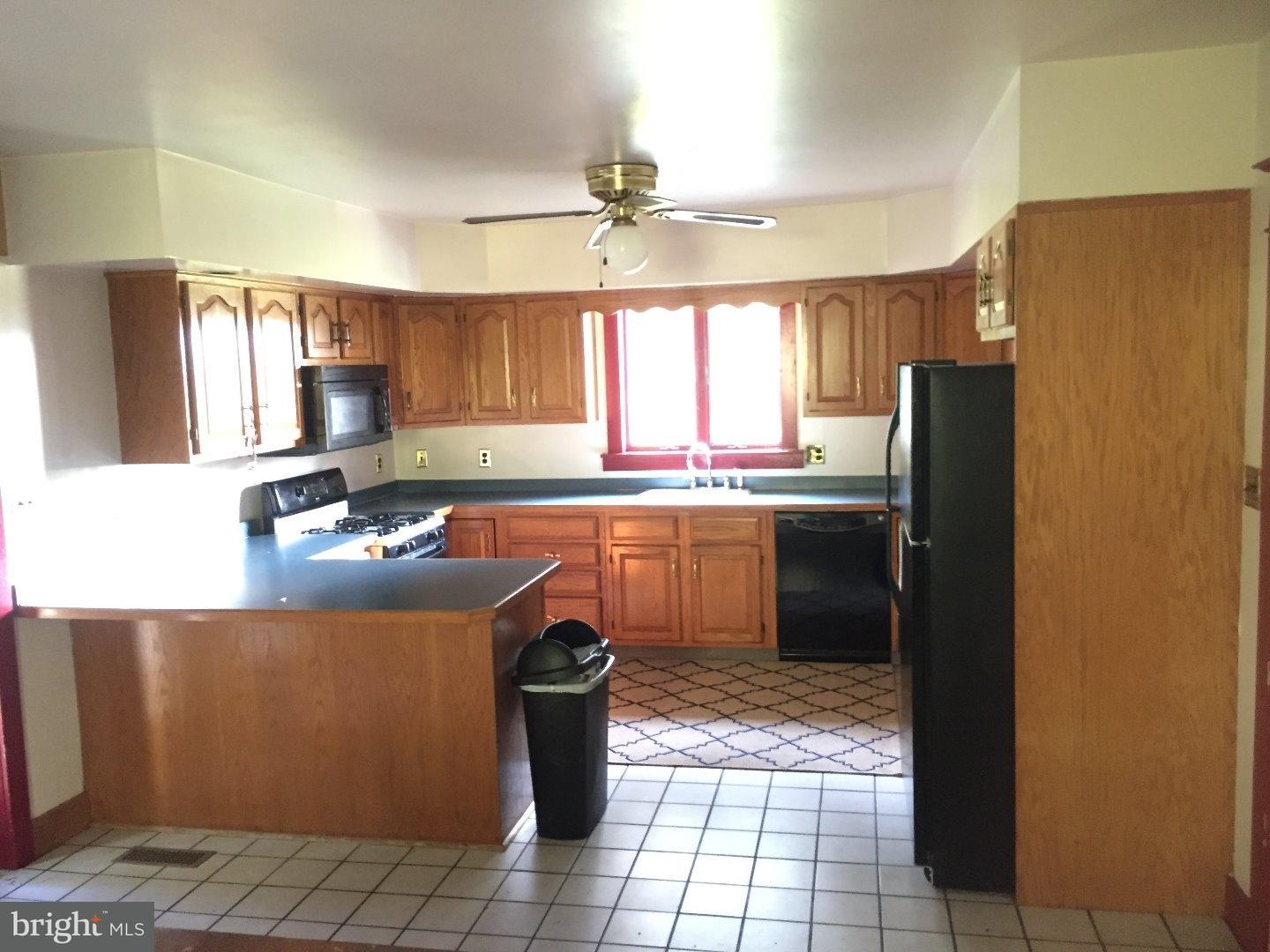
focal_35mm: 29
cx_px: 635
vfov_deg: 48.2
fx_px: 1064
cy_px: 476
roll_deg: +1.4
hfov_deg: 61.7
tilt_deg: -6.6
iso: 500
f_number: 2.2
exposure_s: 1/15
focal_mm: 4.15
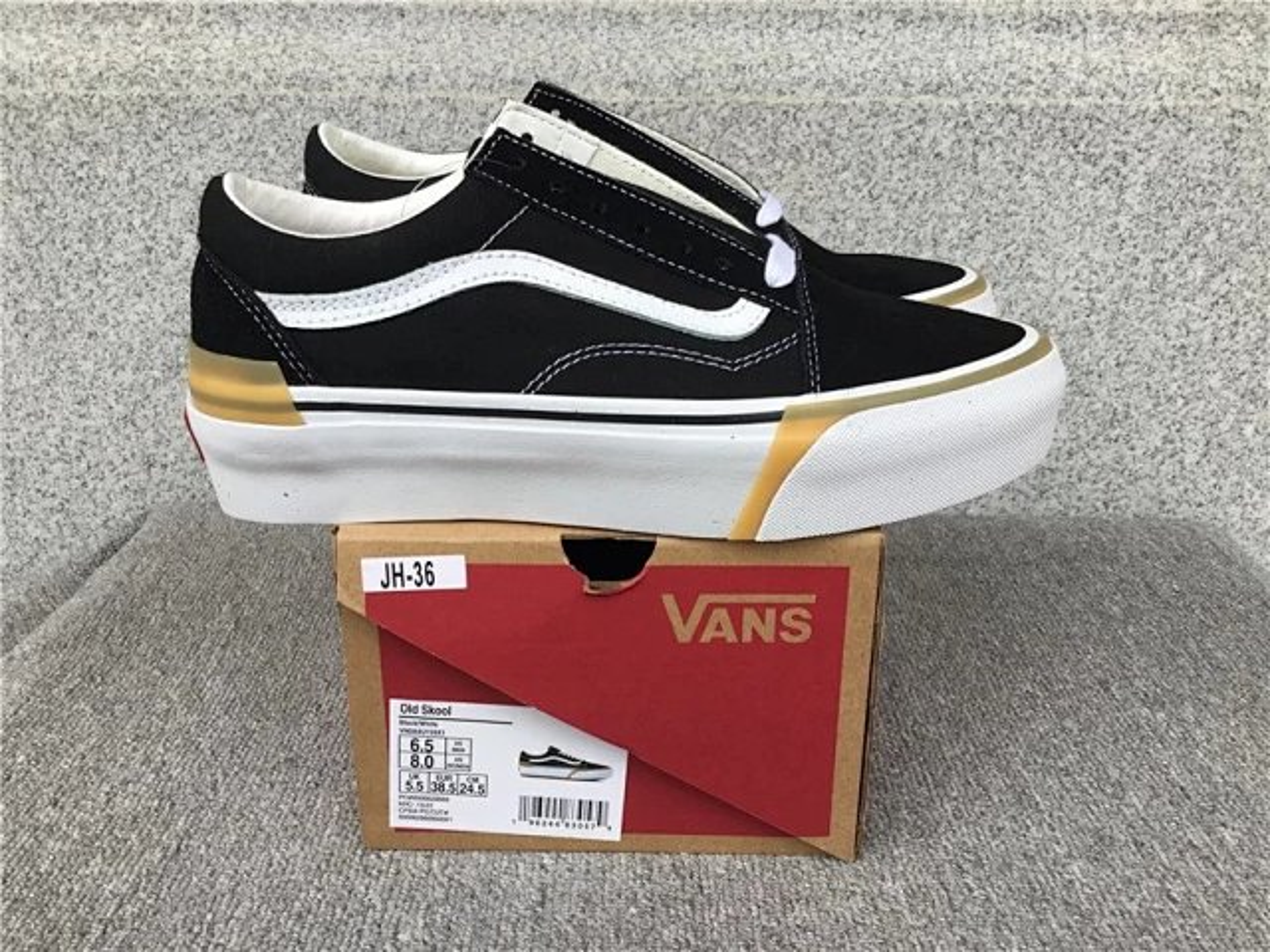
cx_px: 635
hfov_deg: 58.4
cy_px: 476
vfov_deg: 45.4
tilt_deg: -18.8
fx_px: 1137
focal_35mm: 31
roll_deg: -0.1
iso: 32
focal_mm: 3.3
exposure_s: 1/100
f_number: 2.4
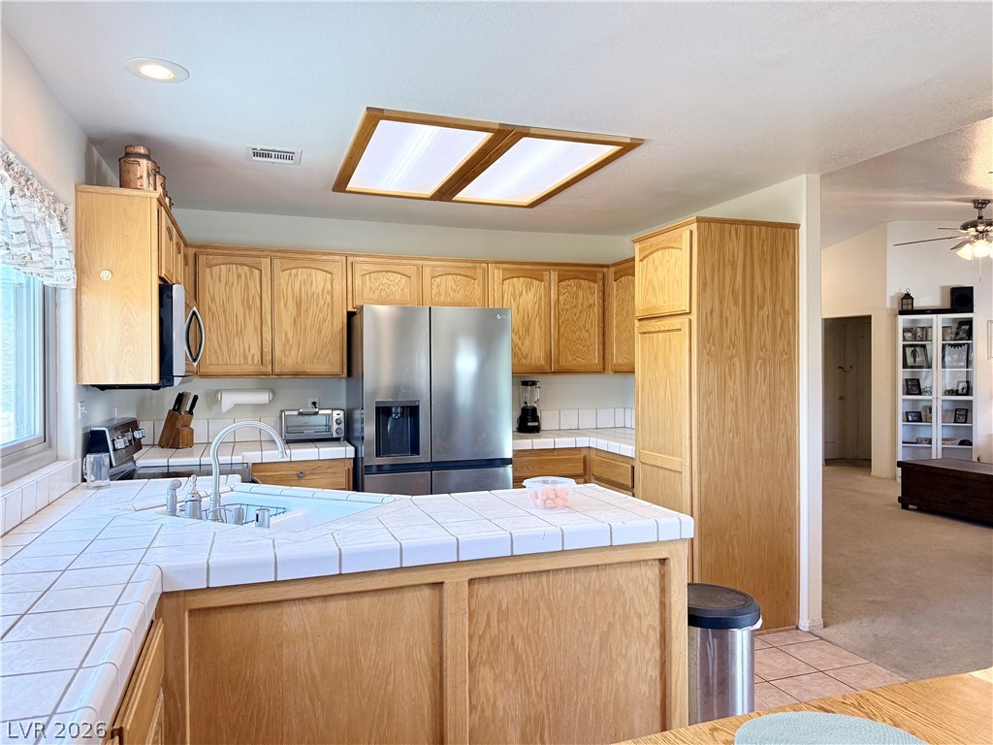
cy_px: 372
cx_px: 496
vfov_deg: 56.8
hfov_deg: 71.6
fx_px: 688
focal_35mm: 24
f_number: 1.78
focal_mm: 6.76
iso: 200
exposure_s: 1/133
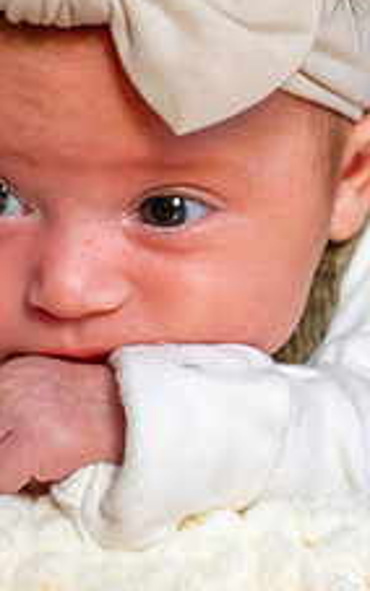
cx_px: 169
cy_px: 221
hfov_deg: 10.1
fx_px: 2096
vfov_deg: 16.0
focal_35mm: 130
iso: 1000
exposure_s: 1/60
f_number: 3.2
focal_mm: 50
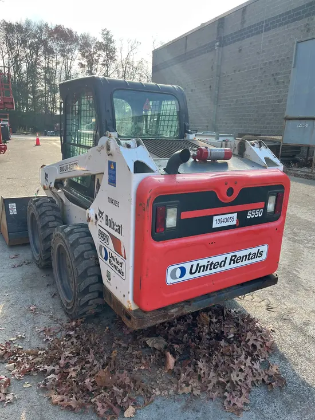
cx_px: 158
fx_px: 315
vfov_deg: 67.3
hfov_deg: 53.1
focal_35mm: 26
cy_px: 210
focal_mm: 5.1
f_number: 1.6
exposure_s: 1/657
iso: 50
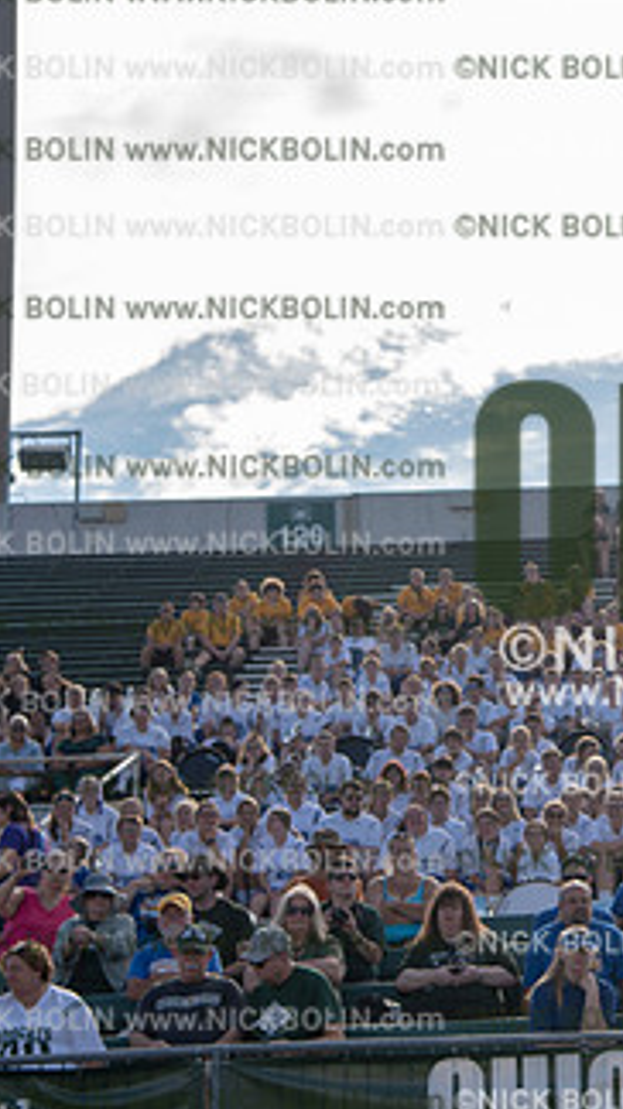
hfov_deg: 13.1
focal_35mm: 90
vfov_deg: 23.7
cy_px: 546
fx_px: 2646
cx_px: 715
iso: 100
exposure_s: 1/400
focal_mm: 48
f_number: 5.6
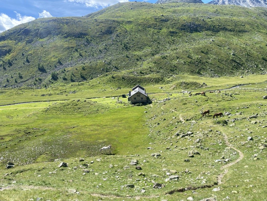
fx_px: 201
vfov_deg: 53.1
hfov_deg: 67.3
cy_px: 100
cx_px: 134
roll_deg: +1.8
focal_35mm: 26
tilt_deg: -4.5
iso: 32
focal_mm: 4.25
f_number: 1.8
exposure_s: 1/1258
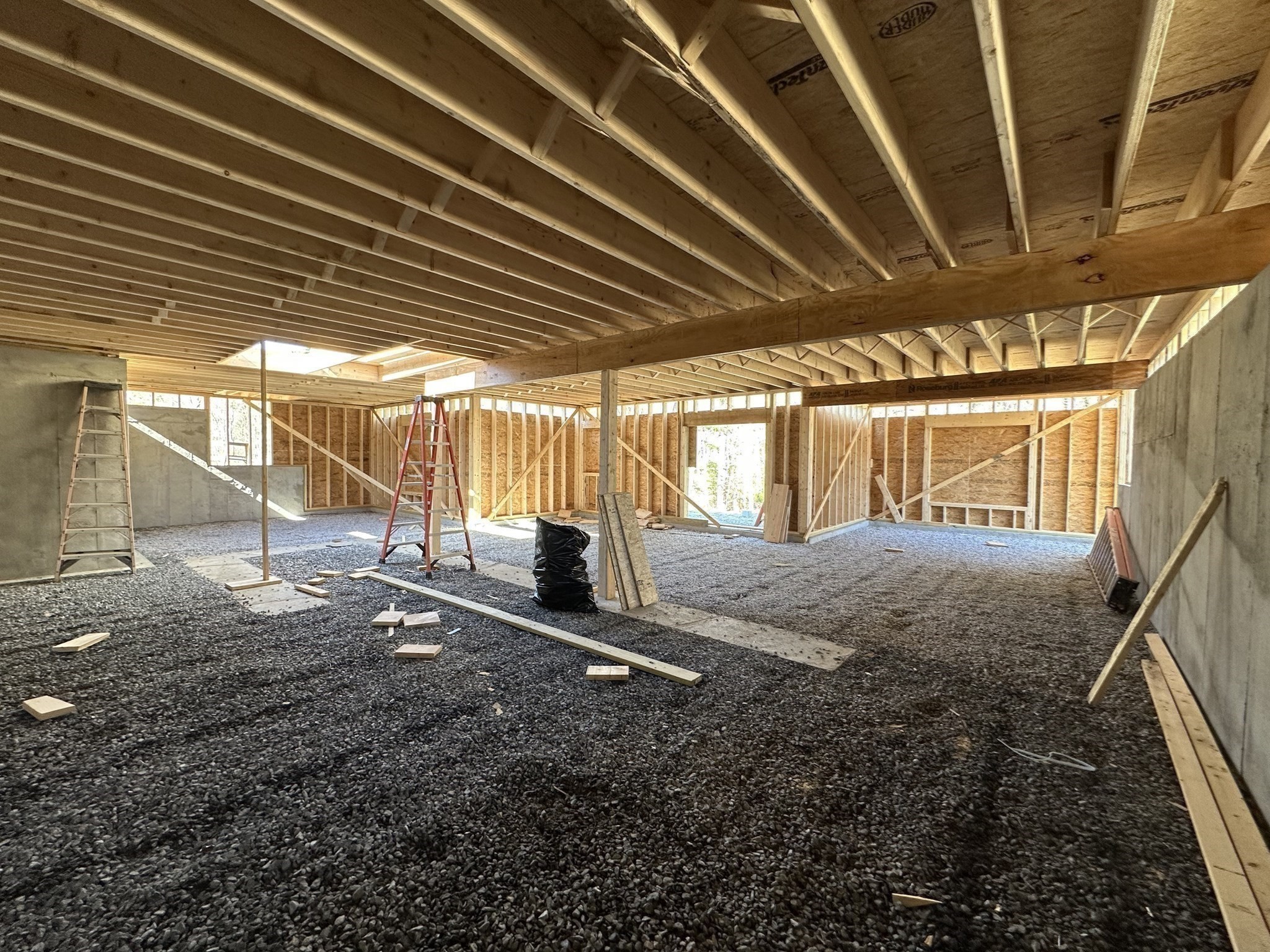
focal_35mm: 14
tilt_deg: -1.3
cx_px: 635
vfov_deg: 85.7
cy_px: 476
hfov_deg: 102.1
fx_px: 514
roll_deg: -0.3
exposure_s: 1/99
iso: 125
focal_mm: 2.22
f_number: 2.2
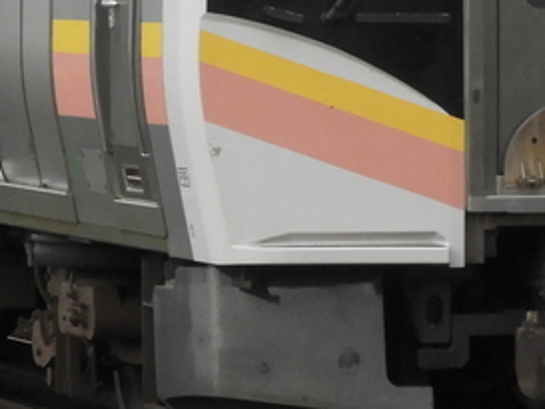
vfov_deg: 4.0
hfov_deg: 5.3
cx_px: 64
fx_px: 5875
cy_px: -190
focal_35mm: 373
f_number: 4.5
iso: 400
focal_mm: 15.2
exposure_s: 1/640
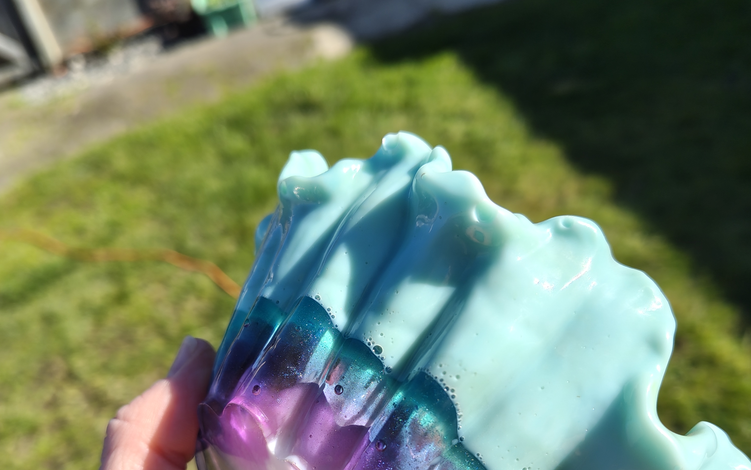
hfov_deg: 56.7
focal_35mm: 34
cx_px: 376
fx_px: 696
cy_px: 366
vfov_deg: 36.2
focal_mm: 5.56
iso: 50
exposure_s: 1/502
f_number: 1.88
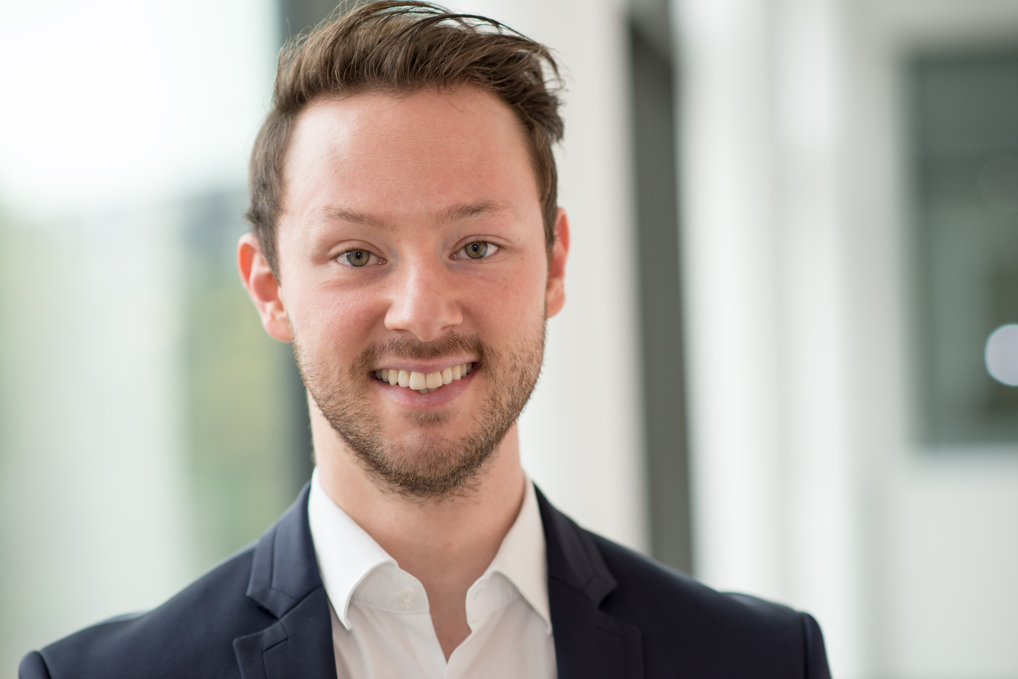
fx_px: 2404
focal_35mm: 85
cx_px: 509
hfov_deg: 23.9
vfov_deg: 16.1
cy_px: 340
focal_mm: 85
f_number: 2.5
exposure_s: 1/125
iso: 400
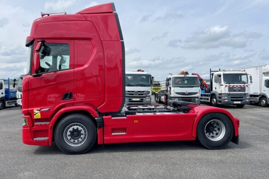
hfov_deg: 65.5
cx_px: 131
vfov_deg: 46.4
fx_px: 209
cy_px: 89
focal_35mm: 28
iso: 32
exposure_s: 1/3861
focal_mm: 4.2
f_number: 1.6
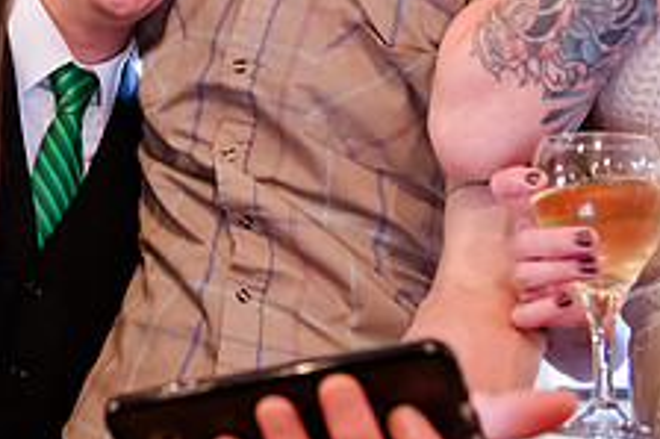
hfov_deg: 27.4
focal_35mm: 70
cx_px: 13
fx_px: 1282
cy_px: -71
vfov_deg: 18.5
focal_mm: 24
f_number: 2.8
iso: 3200
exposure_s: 1/80
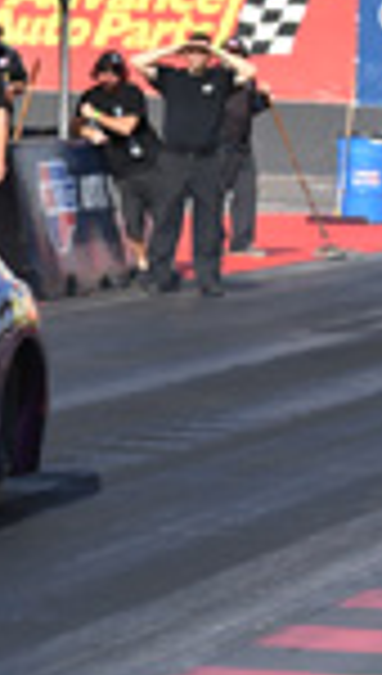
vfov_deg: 7.4
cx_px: -301
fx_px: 5229
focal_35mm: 292
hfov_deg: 4.1
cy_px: 281
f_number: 5.6
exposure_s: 1/2000
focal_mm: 70
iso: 160
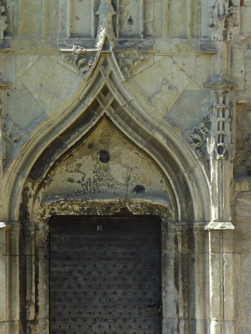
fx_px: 1973
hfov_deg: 7.3
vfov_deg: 9.7
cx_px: 107
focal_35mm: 204
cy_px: 146
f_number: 4.4
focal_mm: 18.2
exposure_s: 1/250
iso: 80
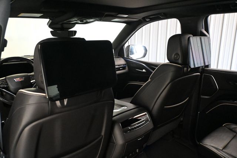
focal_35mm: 29
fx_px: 192
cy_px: 79
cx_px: 118
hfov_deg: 63.2
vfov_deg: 44.6
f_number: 3.8
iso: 8000
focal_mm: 19.5
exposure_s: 1/60
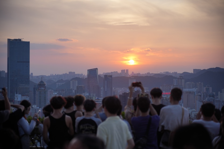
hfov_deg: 27.0
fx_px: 467
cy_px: 74
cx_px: 112
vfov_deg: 18.2
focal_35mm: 75
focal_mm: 75
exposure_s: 1/640
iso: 100
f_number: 2.8
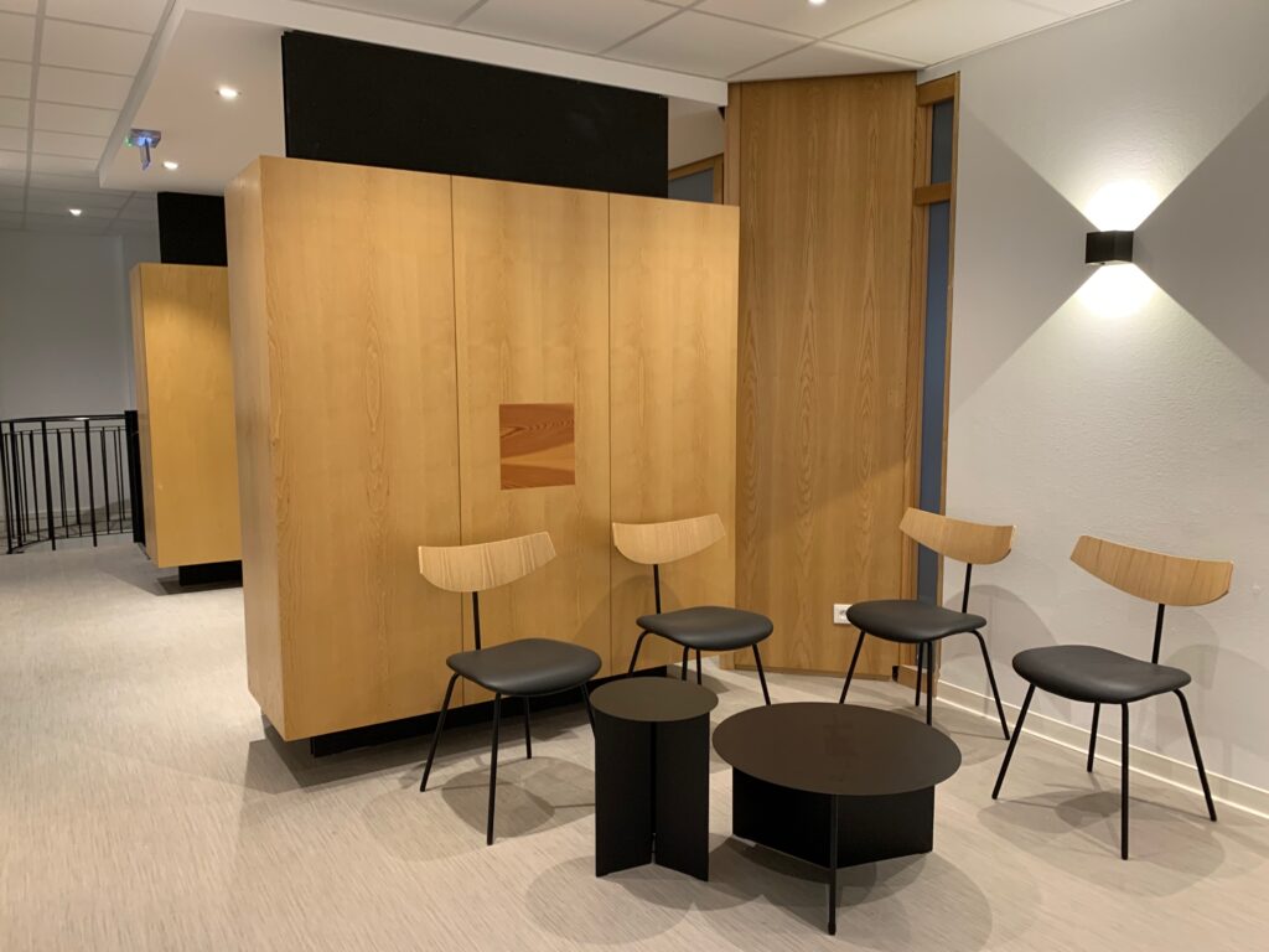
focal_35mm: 26
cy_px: 476
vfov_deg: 53.1
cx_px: 634
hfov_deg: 67.3
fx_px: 953
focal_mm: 4.25
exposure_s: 1/50
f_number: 1.8
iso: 160
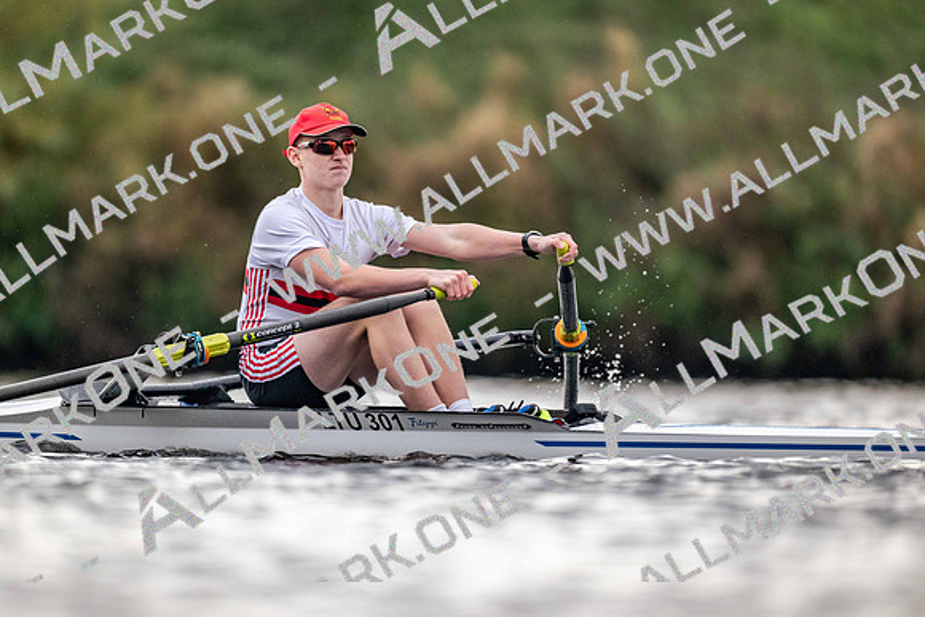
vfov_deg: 2.3
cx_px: 462
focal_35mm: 600
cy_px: 308
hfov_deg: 3.4
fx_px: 15420
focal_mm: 600
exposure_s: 1/2500
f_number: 4
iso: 2500
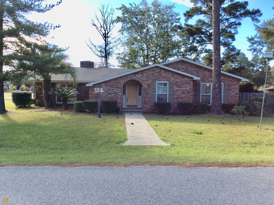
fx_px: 253
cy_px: 102
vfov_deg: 44.1
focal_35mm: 32
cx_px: 137
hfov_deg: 56.9
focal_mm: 3.3
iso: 32
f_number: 2.4
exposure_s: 1/506
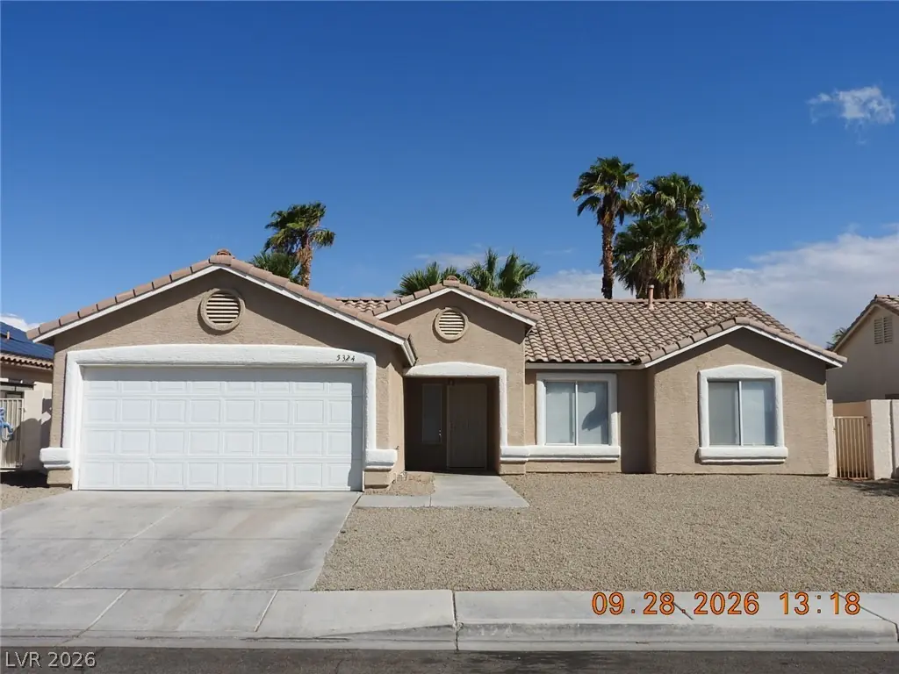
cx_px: 450
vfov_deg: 42.9
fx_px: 857
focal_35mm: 33
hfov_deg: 55.4
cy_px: 337
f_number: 4
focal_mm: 5.9
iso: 100
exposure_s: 1/1600
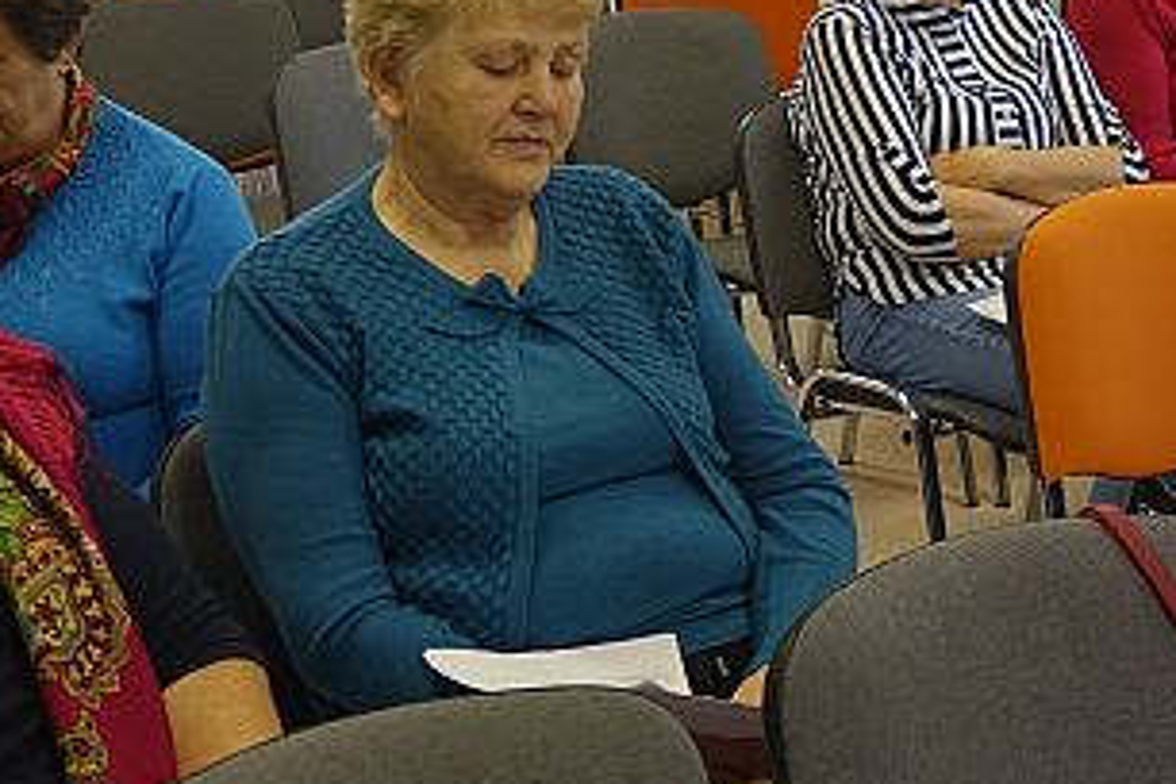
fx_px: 3168
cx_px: 1161
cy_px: 217
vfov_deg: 14.1
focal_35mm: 97
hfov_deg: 20.4
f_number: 2.8
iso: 160
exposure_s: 1/30
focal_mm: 10.7
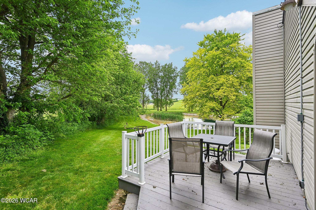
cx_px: 158
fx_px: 154
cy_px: 105
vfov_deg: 68.9
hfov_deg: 91.6
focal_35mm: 18
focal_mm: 17.5
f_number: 4
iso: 400
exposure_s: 1/500
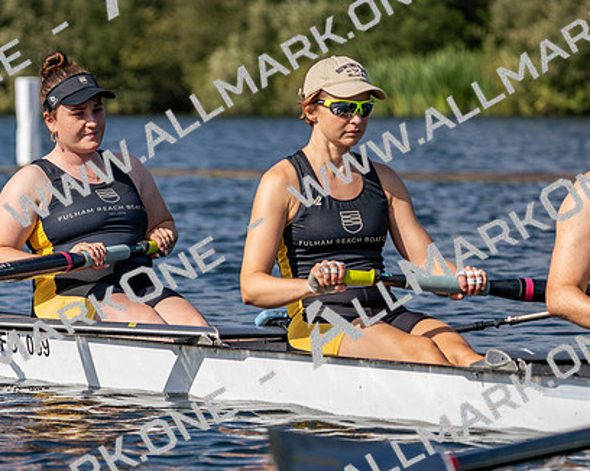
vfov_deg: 5.8
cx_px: 182
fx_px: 4660
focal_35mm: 267
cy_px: 232
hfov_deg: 7.2
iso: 125
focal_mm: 200
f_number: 5.6
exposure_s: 1/1600
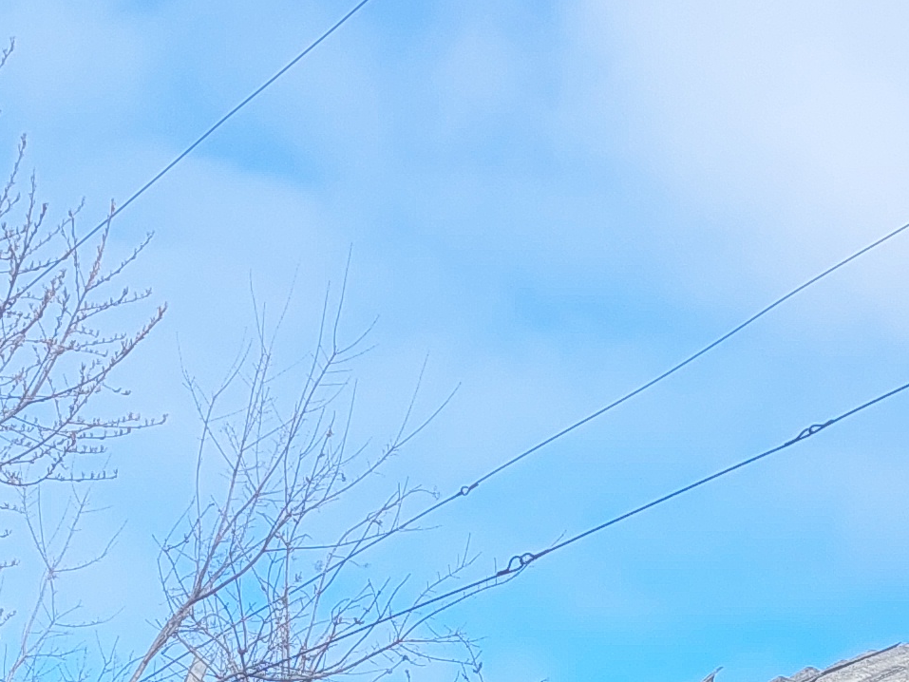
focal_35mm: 116
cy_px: 1388
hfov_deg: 16.9
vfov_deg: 11.4
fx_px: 3046
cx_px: 697
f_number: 1.8
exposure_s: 1/574
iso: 25
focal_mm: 5.23
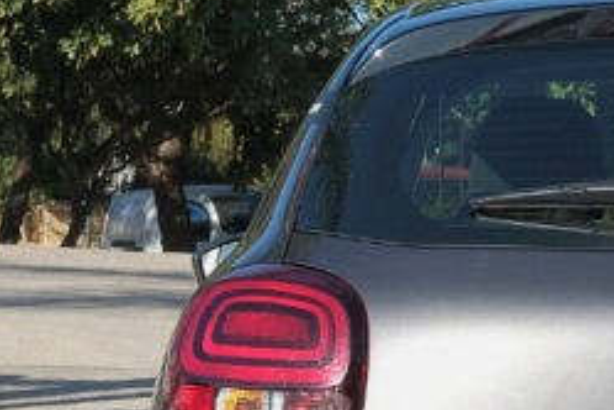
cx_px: 824
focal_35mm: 206
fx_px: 3513
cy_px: 468
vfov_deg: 6.6
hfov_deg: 9.8
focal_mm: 33.3
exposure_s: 1/200
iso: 160
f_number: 9
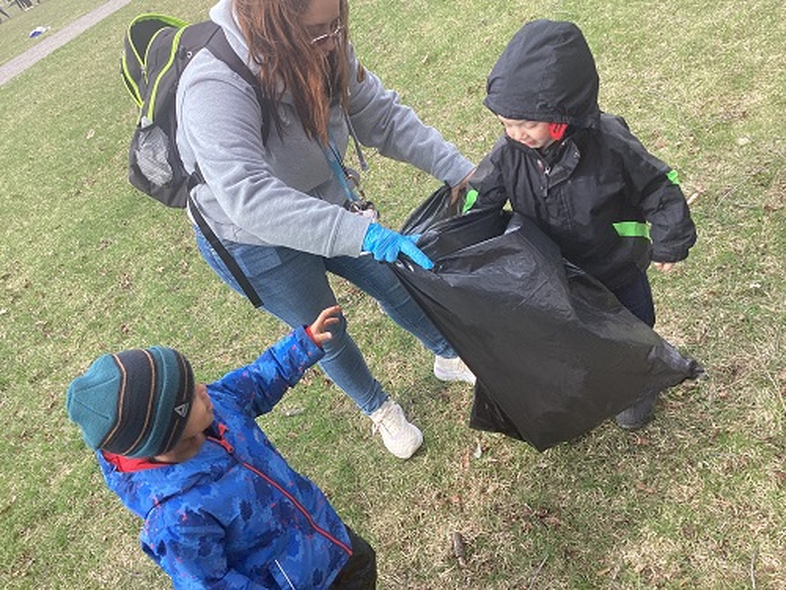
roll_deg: +23.3
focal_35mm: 31
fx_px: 704
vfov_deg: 45.4
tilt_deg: -33.6
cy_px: 295
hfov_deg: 58.4
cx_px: 393
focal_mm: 3.3
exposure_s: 1/191
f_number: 2.4
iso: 25
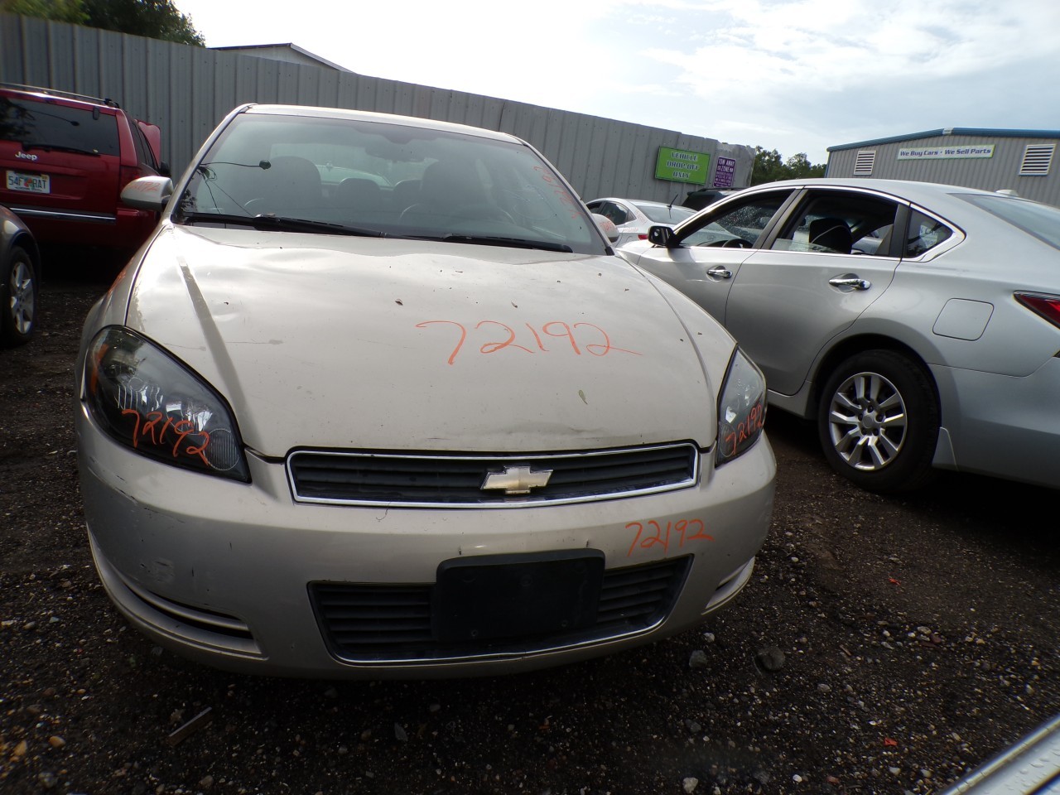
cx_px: 530
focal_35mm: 24
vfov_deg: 56.8
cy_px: 398
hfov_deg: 71.6
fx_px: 735
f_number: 4.4
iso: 100
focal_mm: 4.3
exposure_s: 1/480
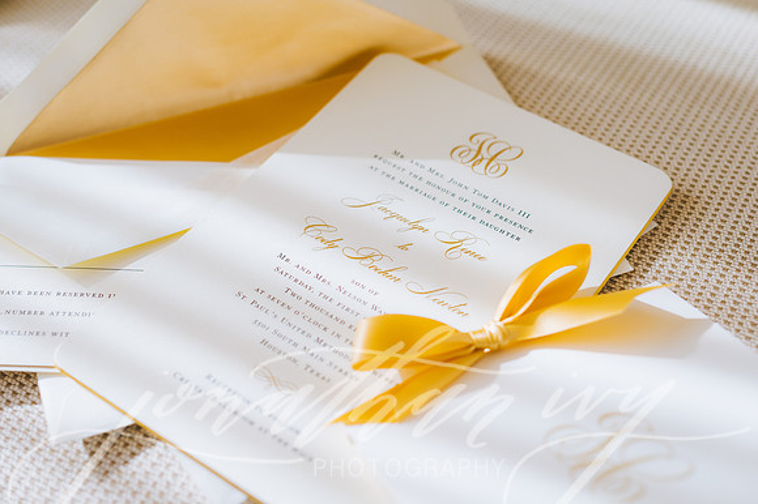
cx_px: 379
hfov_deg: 39.6
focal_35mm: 50
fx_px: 1052
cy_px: 252
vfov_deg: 27.0
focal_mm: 50
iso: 320
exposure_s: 1/640
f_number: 3.5
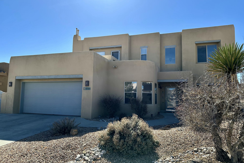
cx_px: 122
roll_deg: -0.8
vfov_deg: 51.3
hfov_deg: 71.5
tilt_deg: +5.6
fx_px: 169
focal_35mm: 25
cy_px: 80
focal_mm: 6.86
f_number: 1.78
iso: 80
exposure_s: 1/3058
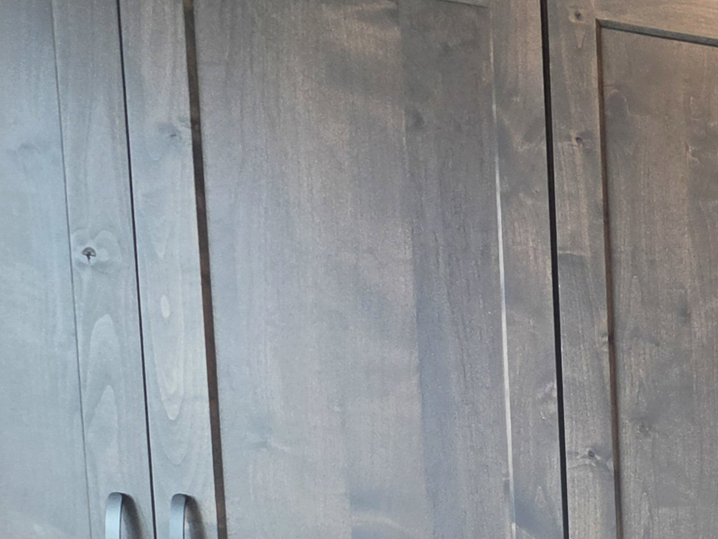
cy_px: 646
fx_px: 996
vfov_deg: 26.8
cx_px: 1250
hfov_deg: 23.4
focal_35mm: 48
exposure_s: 1/120
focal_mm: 2.2
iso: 80
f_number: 1.9
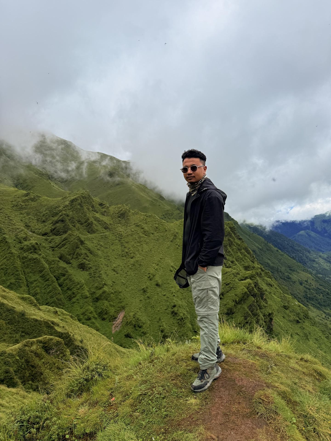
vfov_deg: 71.6
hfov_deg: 56.8
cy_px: 220
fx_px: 306
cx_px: 166
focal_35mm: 24
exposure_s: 1/9091
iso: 80
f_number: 1.78
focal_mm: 6.76
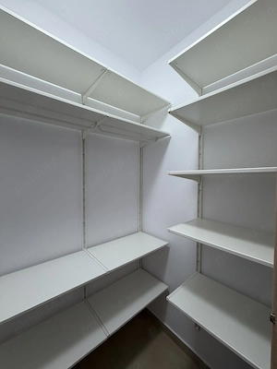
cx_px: 138
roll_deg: -0.3
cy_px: 184
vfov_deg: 102.1
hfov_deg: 85.7
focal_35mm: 14
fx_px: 149
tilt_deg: -2.8
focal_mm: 2.22
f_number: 2.2
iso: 200
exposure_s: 1/50
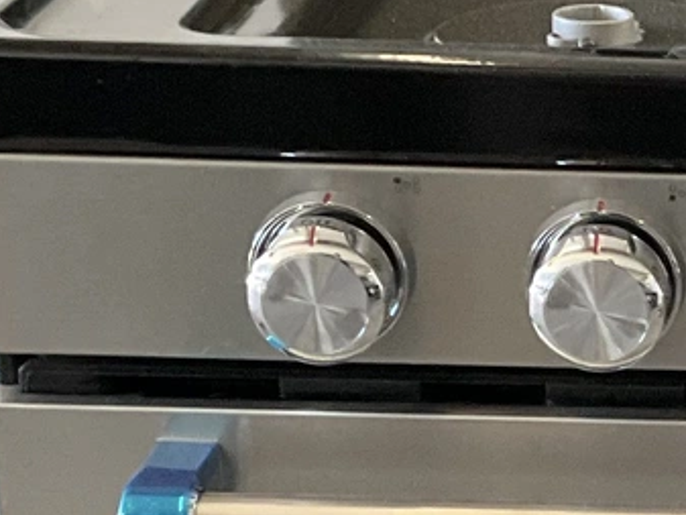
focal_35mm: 172
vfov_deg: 8.5
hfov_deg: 11.0
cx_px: 1099
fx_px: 3410
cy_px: 660
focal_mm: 3
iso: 160
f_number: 1.8
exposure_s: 1/60
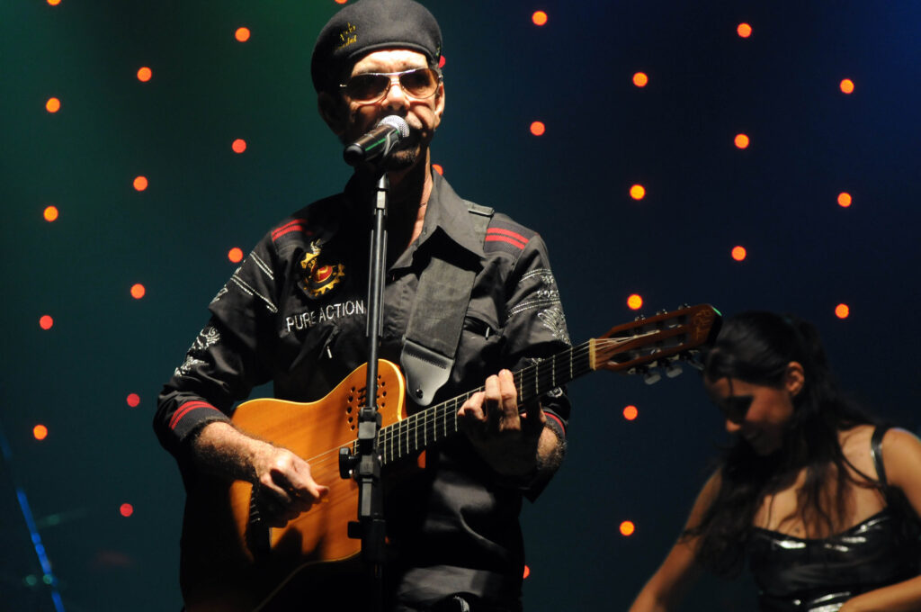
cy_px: 306
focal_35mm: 232
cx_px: 460
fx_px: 5941
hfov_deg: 8.9
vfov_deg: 5.9
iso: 1000
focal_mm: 155
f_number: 4
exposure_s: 1/250
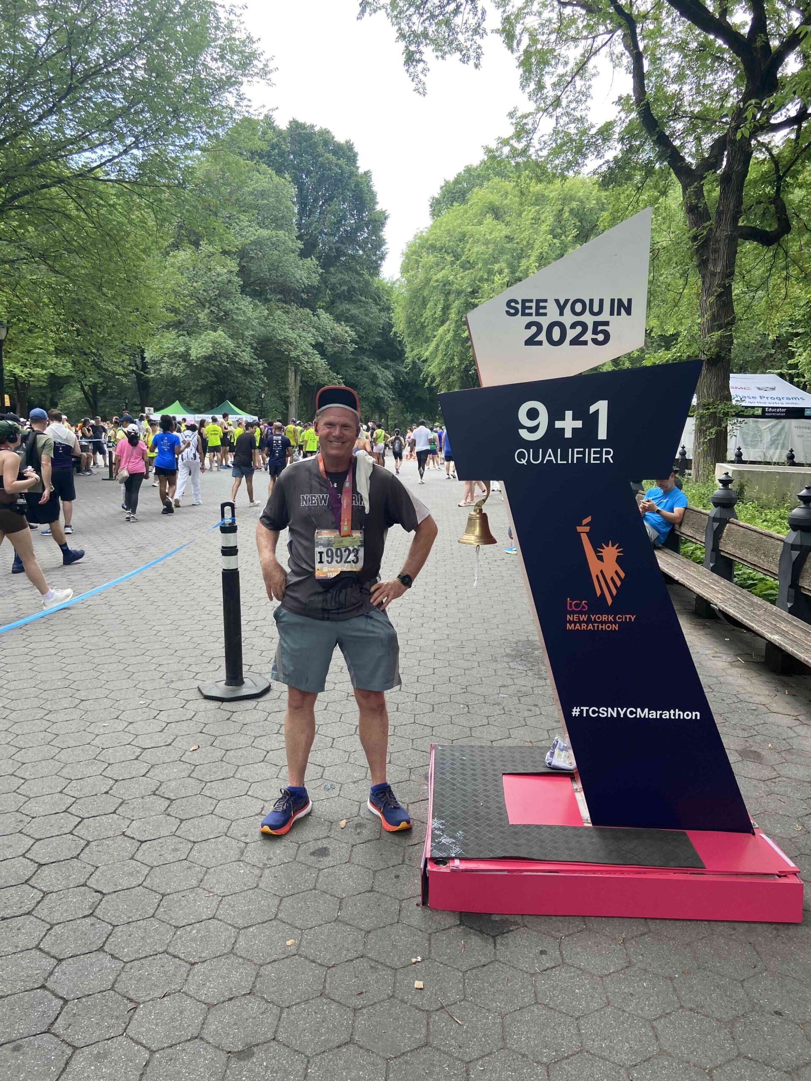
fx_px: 812
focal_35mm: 26
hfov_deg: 53.1
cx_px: 406
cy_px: 540
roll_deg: -1.7
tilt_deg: -6.4
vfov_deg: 67.3
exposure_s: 1/208
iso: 32
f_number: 1.8
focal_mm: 4.25
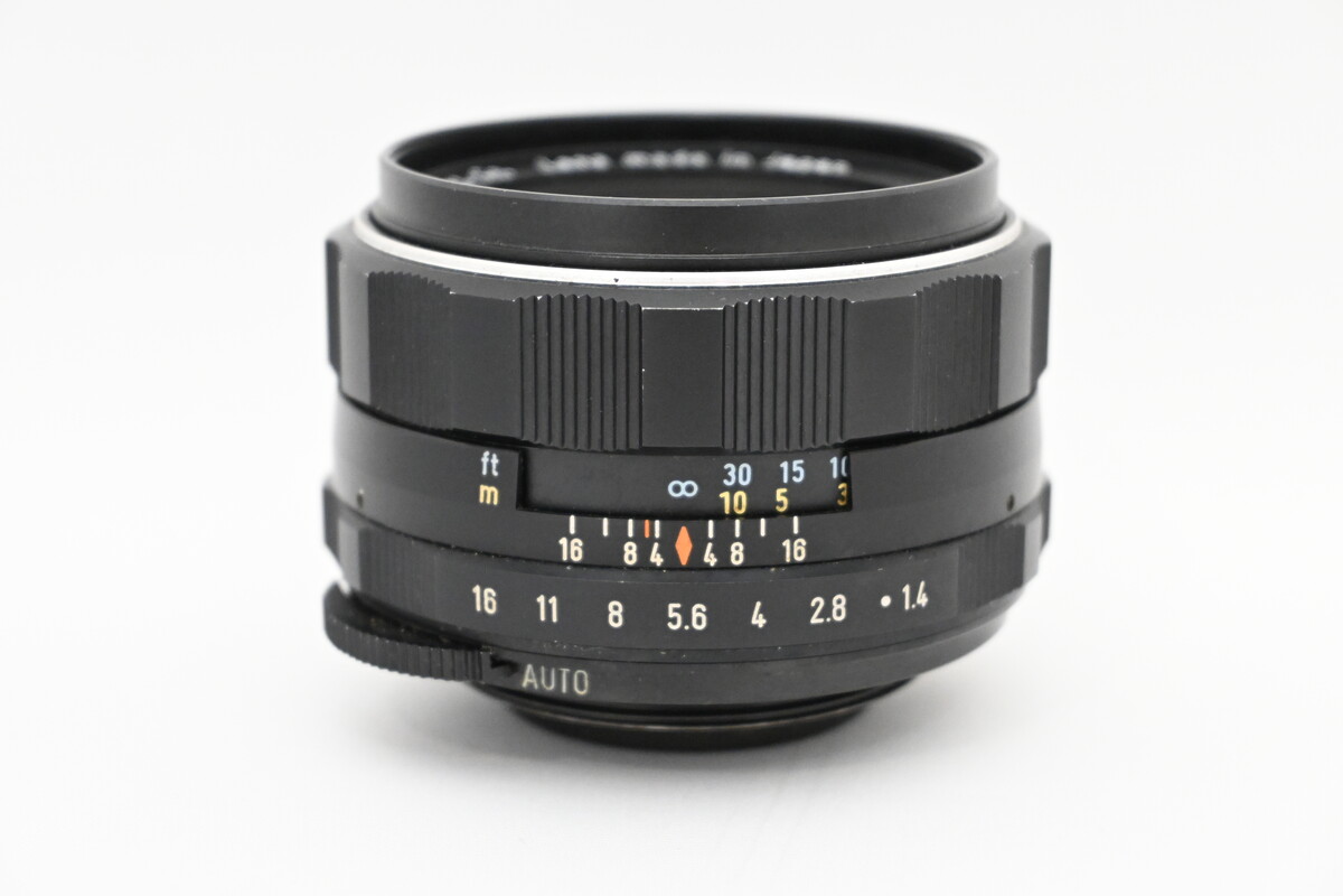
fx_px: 2798
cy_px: 448
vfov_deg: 18.2
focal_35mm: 75
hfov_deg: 27.0
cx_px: 672
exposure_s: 1/100
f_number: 6.3
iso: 5000
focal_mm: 50
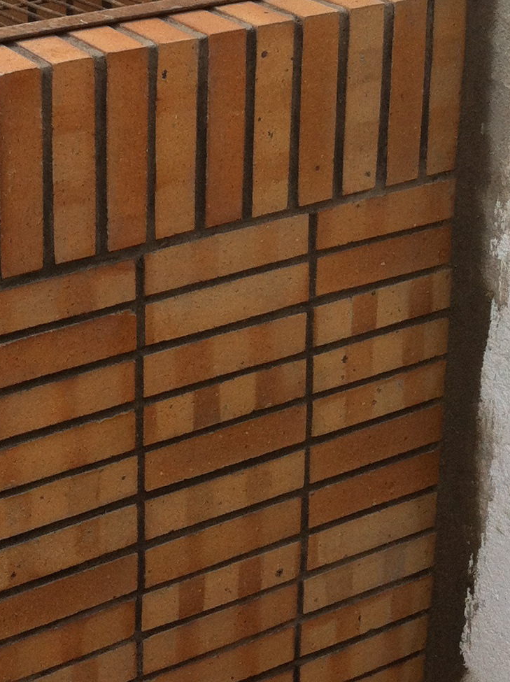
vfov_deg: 20.6
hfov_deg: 15.7
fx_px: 1831
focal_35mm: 93
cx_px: 96
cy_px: 55
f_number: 2.8
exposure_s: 1/60
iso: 80
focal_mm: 3.85
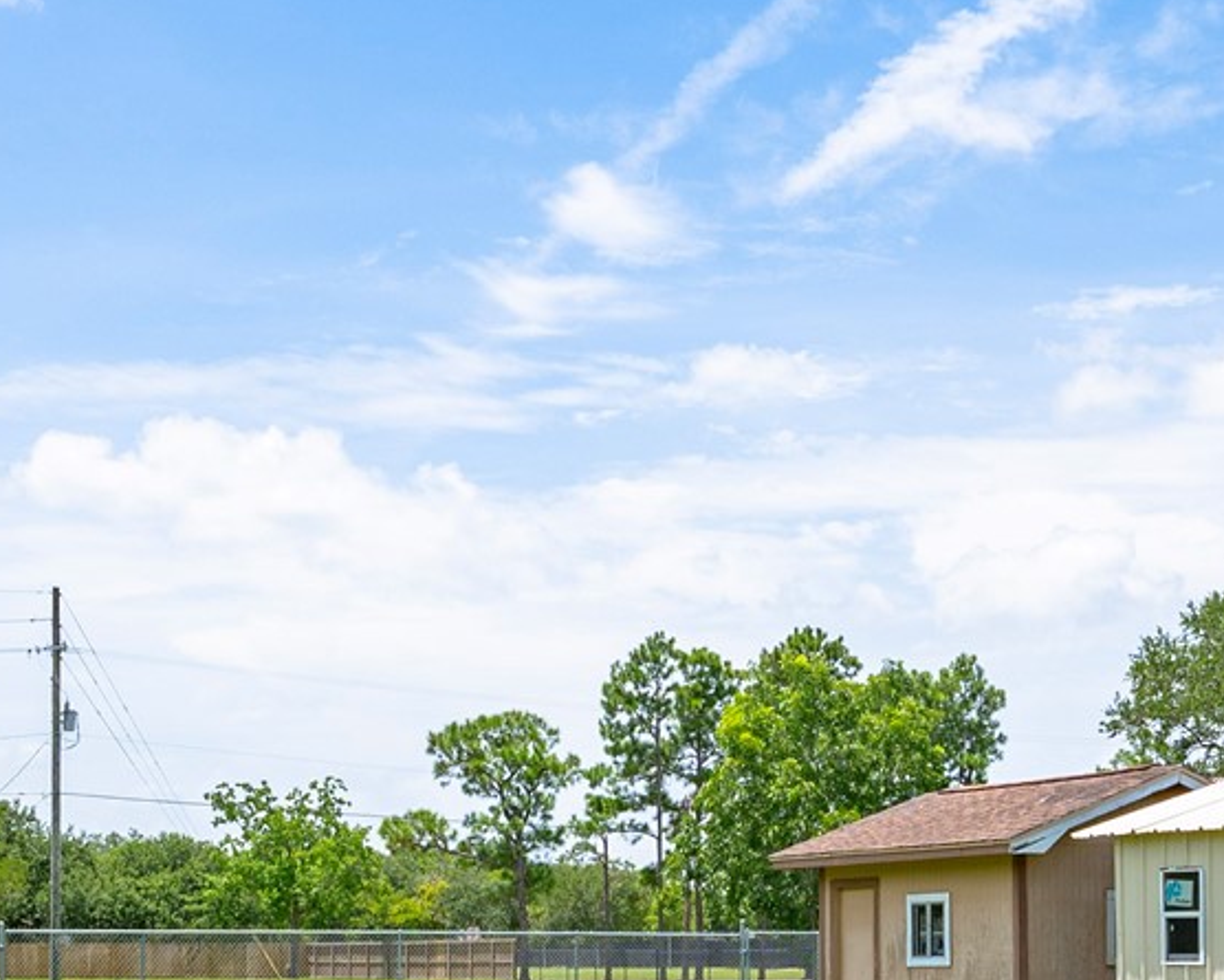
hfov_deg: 28.7
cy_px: 978
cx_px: 641
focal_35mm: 66
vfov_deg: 22.3
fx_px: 2391
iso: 125
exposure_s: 1/125
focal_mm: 18
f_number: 13
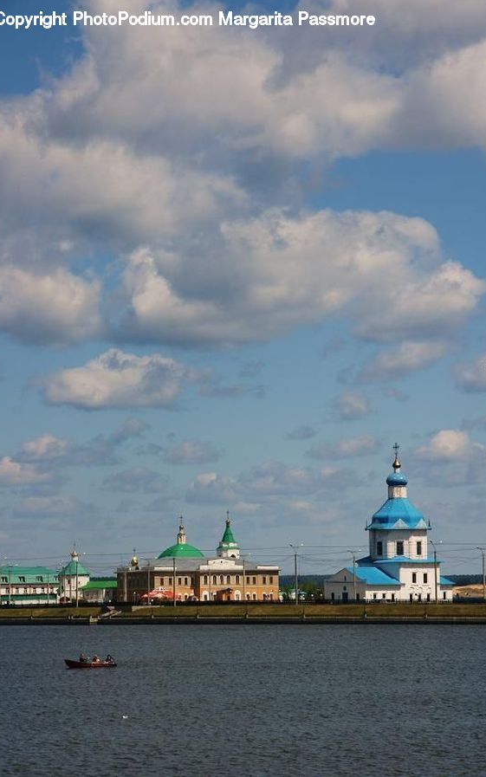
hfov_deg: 14.2
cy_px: 388
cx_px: 253
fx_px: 1949
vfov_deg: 22.6
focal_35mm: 92
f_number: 13
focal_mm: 60
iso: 200
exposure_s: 1/160
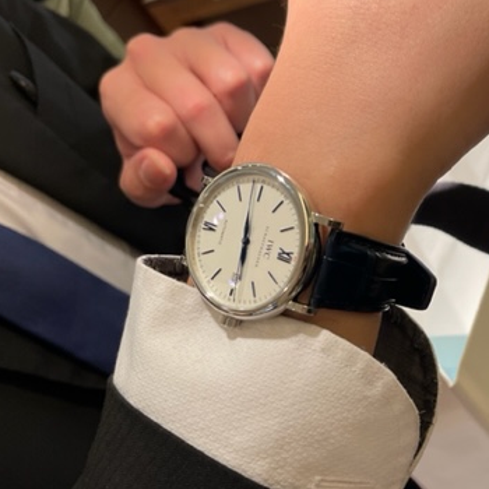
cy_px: 289
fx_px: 671
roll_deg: +38.4
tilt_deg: -44.5
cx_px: 388
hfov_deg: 38.6
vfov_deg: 39.9
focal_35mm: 42
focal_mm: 4.2
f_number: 1.6
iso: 64
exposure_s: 1/100
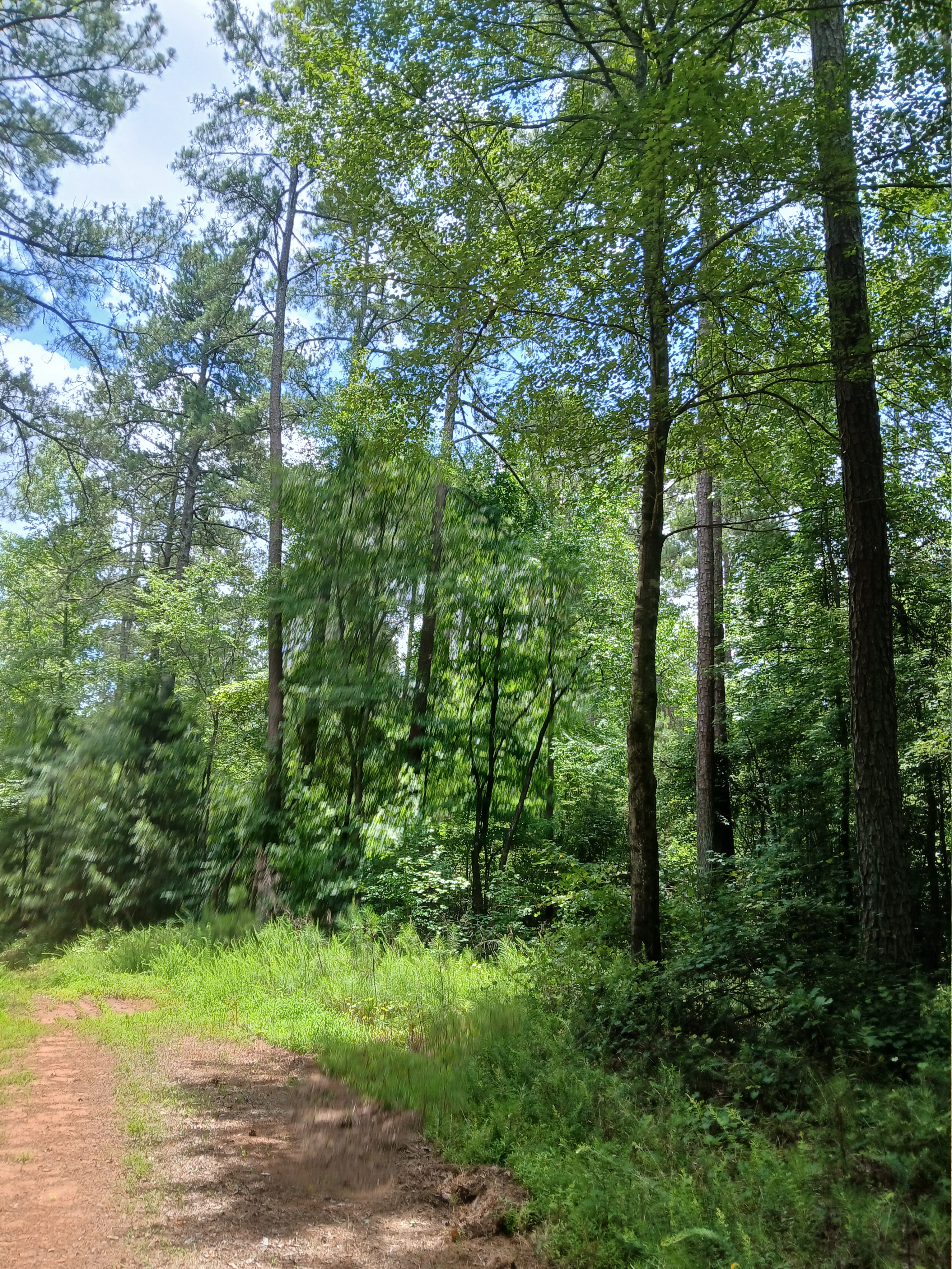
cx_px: 476
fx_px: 953
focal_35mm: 26
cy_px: 634
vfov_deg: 67.3
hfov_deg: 53.1
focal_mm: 3.98
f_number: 1.8
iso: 20
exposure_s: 1/175
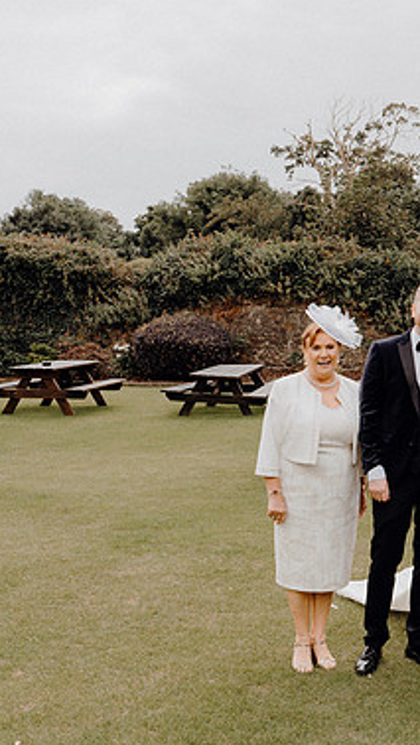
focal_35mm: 53
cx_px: 463
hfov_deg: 21.5
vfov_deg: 39.2
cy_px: 368
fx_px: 1048
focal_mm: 33
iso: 125
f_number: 6.3
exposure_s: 1/160
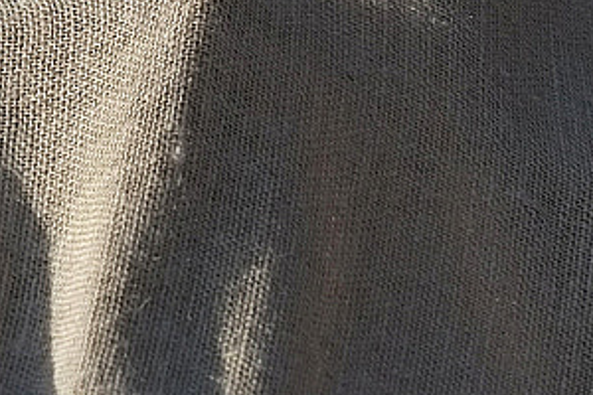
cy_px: -174
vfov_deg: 0.7
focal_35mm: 1838
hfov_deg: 1.1
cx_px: -89
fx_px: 30274
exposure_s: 1/550
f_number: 7.1
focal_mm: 230
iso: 200
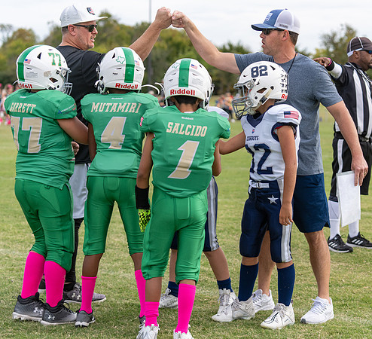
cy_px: 170
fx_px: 1037
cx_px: 254
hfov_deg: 20.3
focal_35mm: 89
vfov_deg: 18.6
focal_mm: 72
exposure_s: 1/1250
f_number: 3.5
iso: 250
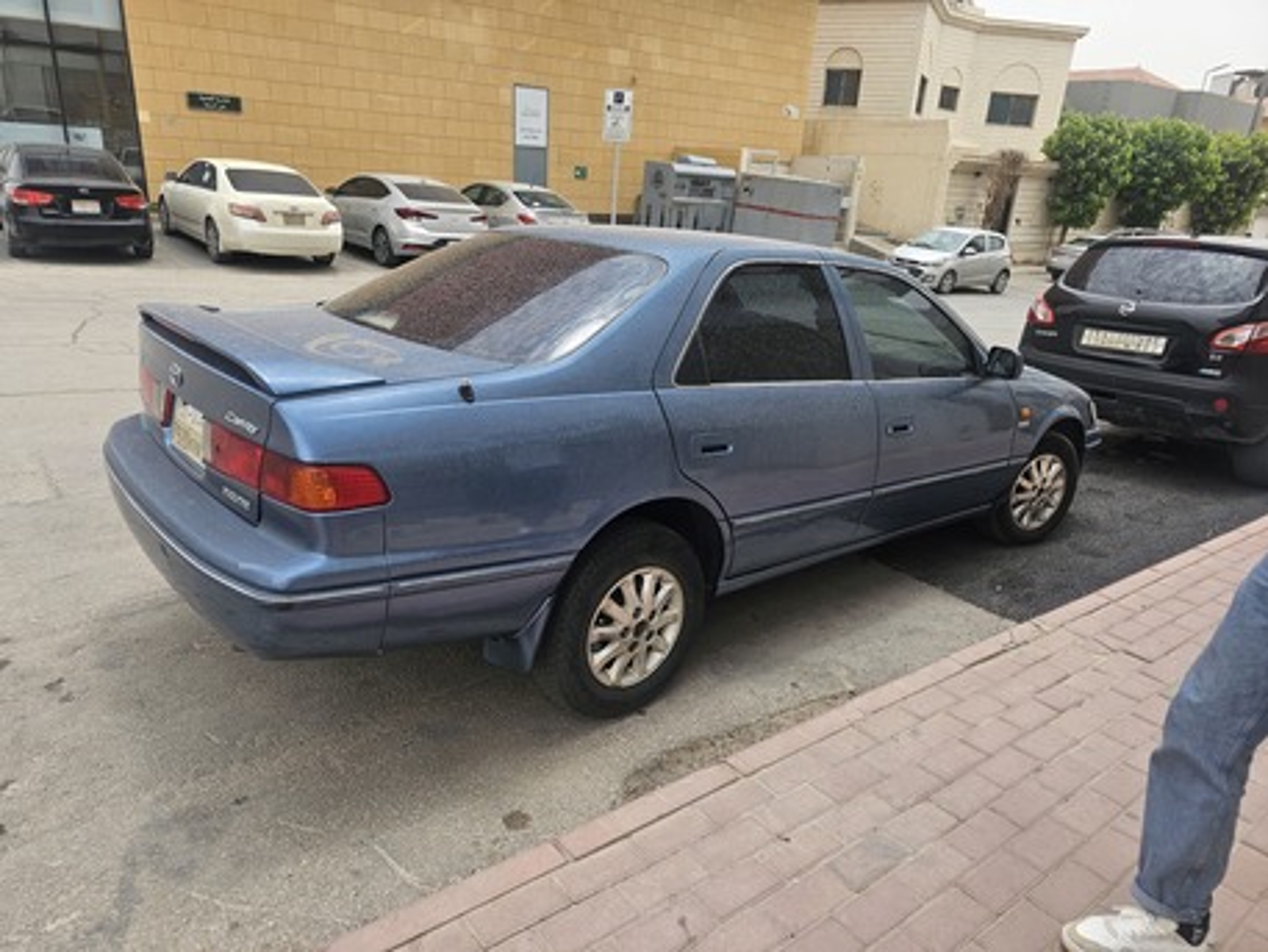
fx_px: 843
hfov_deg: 73.9
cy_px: 476
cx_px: 634
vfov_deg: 58.9
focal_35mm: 23
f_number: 1.7
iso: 40
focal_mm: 6.3
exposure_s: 1/2000
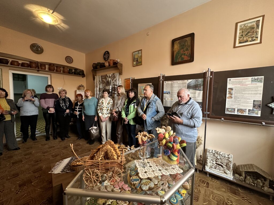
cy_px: 102
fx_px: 111
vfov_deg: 85.7
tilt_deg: -3.6
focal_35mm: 14
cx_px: 137
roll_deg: -1.2
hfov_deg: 102.1
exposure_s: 1/50
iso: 250
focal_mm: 2.22
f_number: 2.2
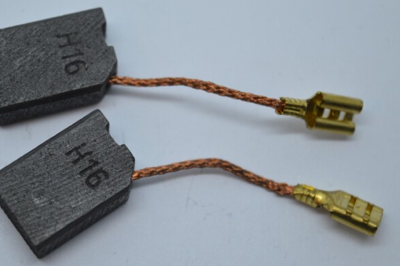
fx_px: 1129
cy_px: 143
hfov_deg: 20.1
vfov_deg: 13.5
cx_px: 163
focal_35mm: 102
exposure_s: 1/100
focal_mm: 55
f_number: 5.6
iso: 400
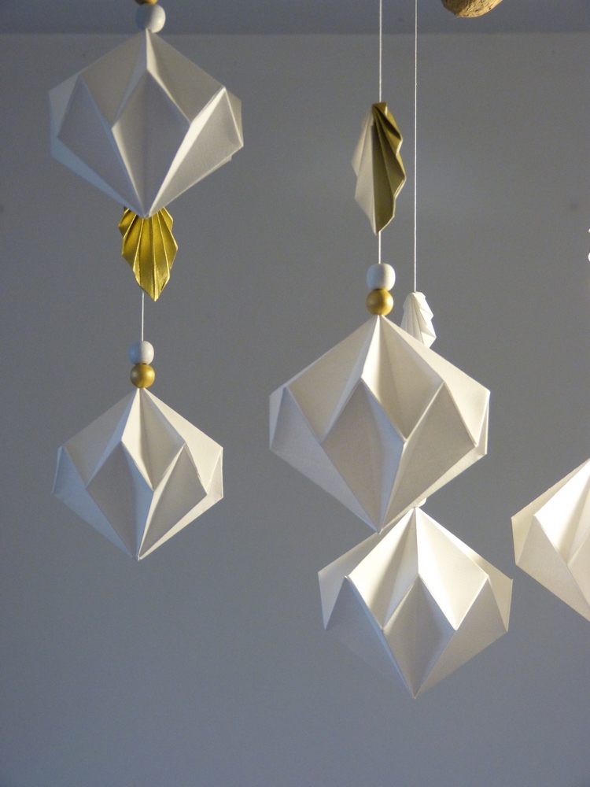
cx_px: 295
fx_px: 1818
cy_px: 394
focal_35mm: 80
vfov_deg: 24.4
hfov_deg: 18.4
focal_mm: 14.5
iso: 400
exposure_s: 1/60
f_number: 3.5
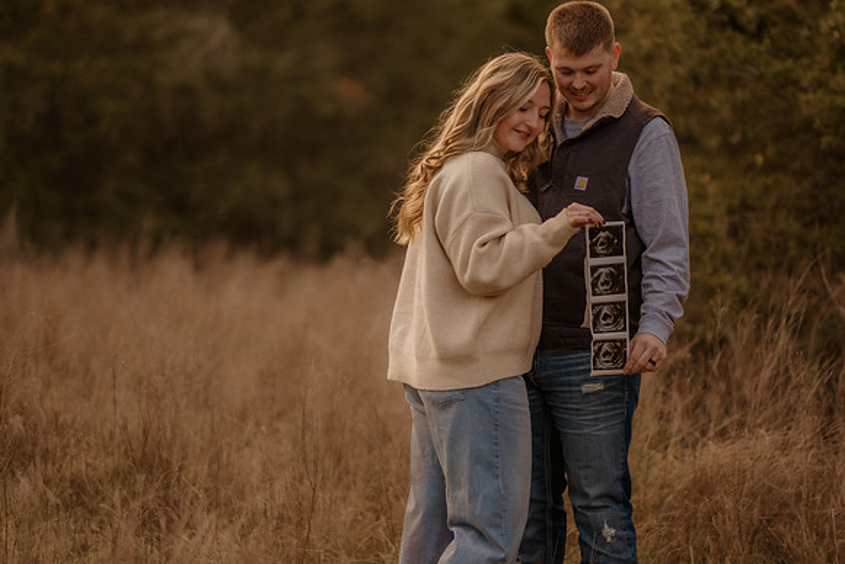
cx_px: 422
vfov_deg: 16.1
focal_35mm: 85
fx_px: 1996
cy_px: 282
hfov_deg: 23.9
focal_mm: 85
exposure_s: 1/1000
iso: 320
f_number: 1.4
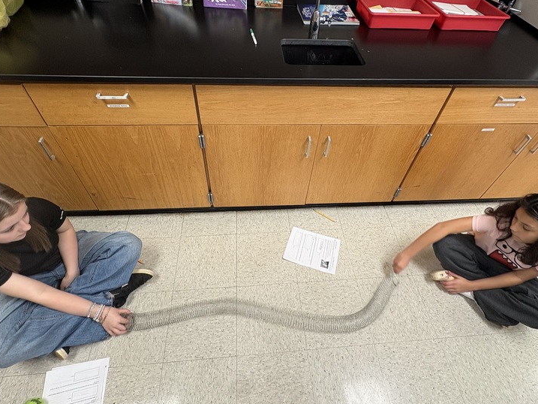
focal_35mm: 20
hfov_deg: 81.7
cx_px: 278
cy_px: 178
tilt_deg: -46.7
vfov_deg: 65.8
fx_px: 311
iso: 160
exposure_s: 1/60
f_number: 2.2
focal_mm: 2.22
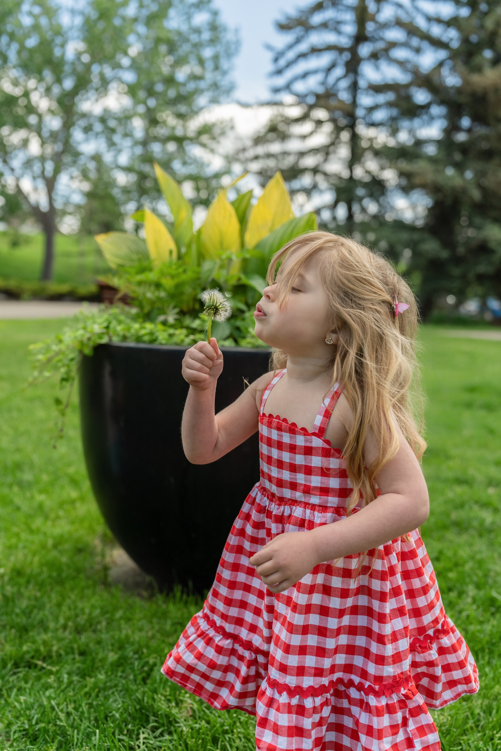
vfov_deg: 54.4
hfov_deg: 37.9
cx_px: 250
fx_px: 731
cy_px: 376
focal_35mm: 35
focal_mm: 35
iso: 125
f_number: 2.8
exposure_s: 1/800
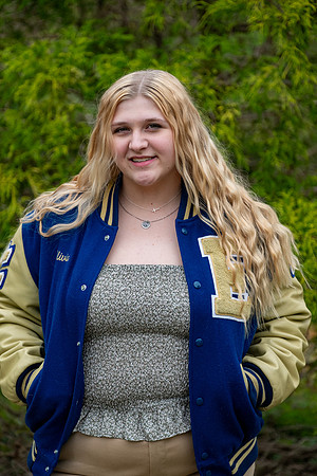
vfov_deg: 15.1
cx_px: 158
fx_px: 1796
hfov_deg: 10.1
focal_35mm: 136
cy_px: 238
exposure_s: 1/500
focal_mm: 90.6
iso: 250
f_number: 2.8
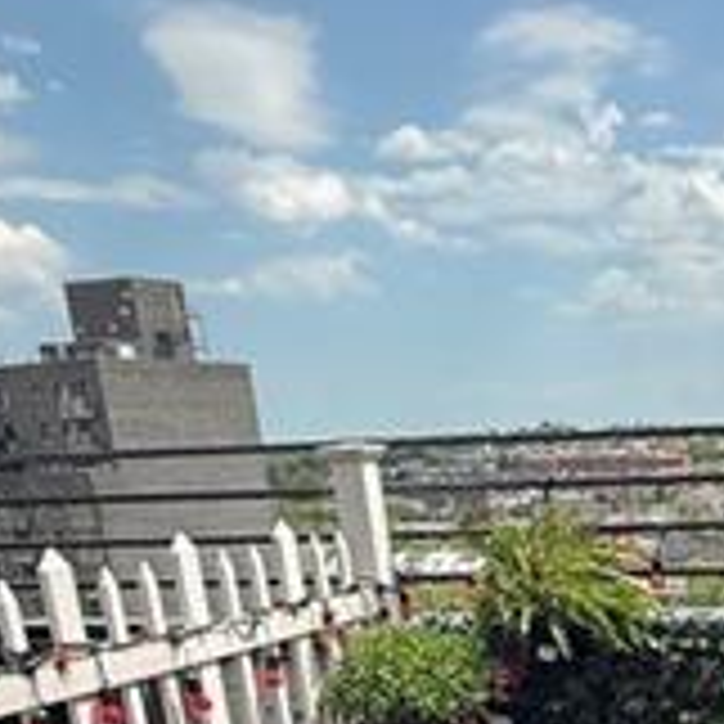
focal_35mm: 59
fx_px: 1396
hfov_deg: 26.4
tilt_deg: -19.9
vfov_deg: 24.9
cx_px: 832
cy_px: 958
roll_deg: +1.9
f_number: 2.2
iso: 50
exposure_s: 1/1399
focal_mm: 2.22
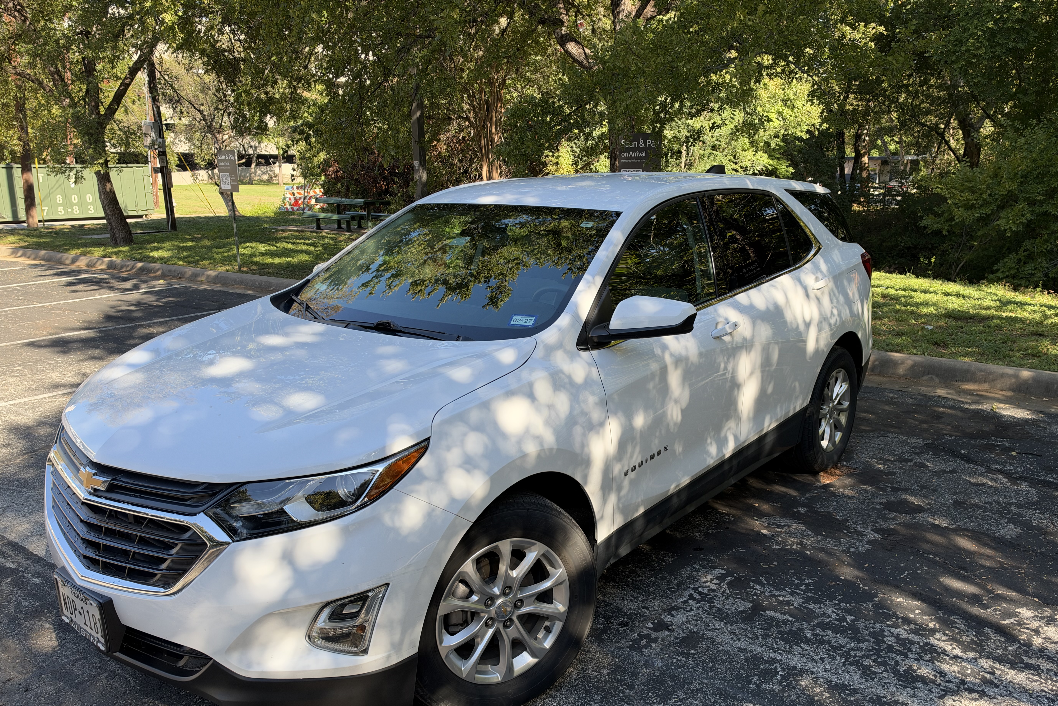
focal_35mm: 28
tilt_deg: -13.6
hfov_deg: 65.5
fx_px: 823
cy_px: 380
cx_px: 532
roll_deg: +0.2
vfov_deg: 46.4
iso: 64
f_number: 1.8
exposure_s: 1/669
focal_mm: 6.93
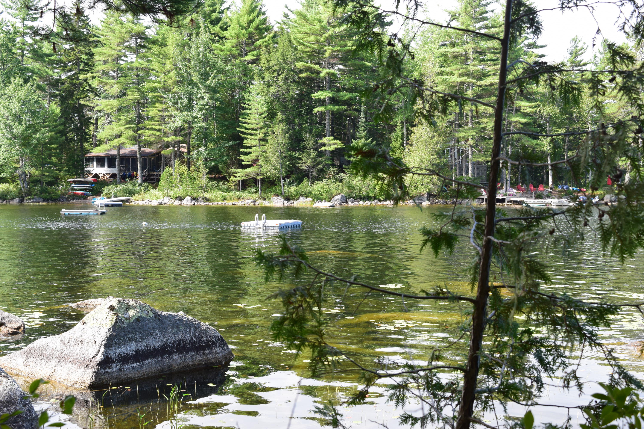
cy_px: 214
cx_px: 322
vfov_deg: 28.1
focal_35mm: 48
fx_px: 859
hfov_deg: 41.1
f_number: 10
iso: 400
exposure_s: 1/250
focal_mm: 32
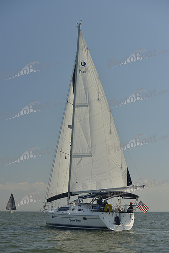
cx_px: 84
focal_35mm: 70
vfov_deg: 28.8
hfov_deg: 19.5
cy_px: 126
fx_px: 493
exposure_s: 1/800
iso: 200
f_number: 6.3
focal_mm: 70
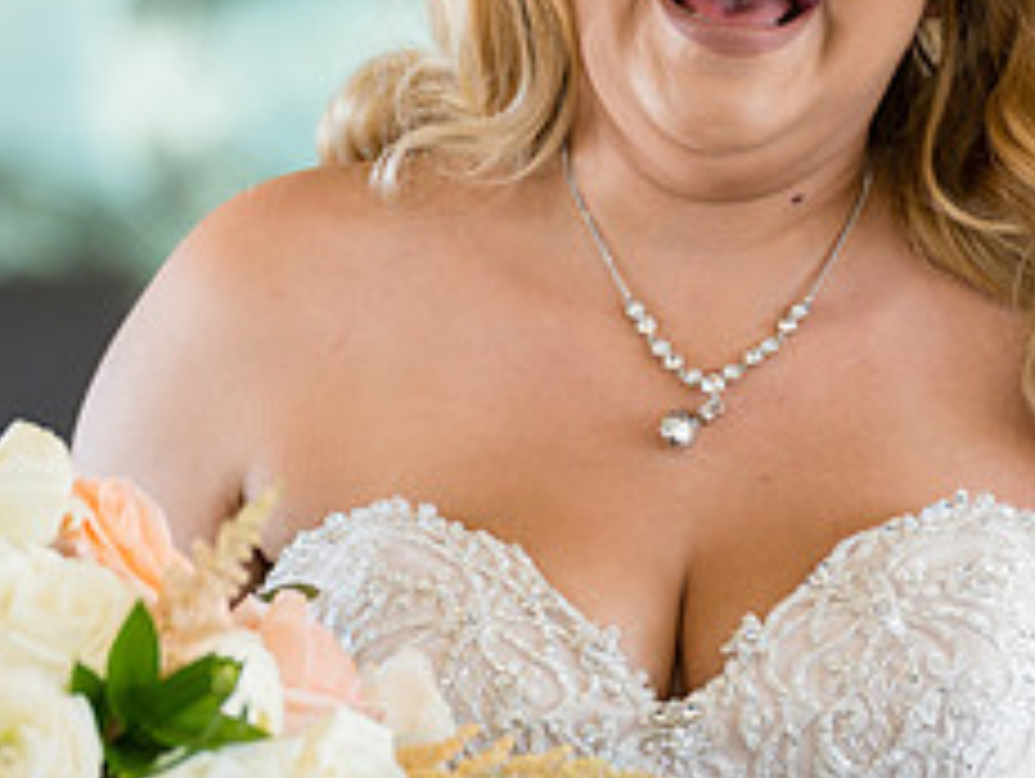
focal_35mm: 247
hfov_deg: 8.0
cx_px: 720
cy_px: 407
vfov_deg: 6.0
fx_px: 7393
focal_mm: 102
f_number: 2.8
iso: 320
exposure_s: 1/160
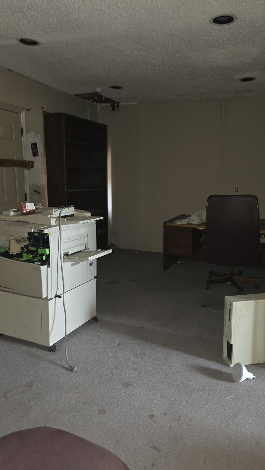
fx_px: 325
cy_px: 229
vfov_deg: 71.9
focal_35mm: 26
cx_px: 170
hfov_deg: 43.9
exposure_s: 1/12
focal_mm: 6.3
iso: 250
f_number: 1.7
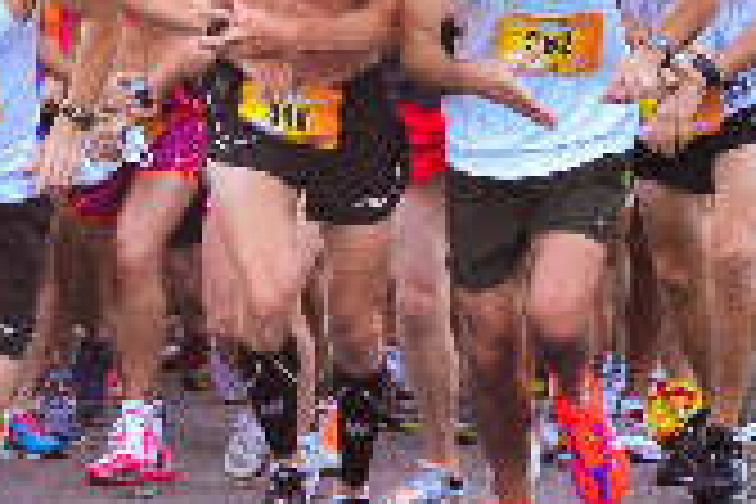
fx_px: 12053
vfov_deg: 2.4
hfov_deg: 3.6
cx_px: -684
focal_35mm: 574
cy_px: -153
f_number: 4
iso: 2000
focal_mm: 92
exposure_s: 1/500
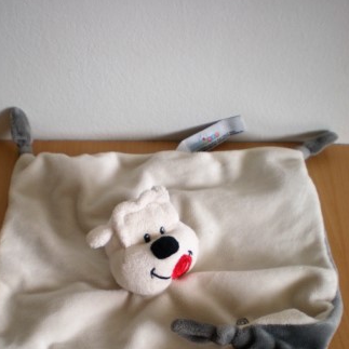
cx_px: 147
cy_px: 268
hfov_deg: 31.6
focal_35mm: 54
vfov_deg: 31.0
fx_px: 616
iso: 122
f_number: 3.1
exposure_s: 1/61.8
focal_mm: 6.3
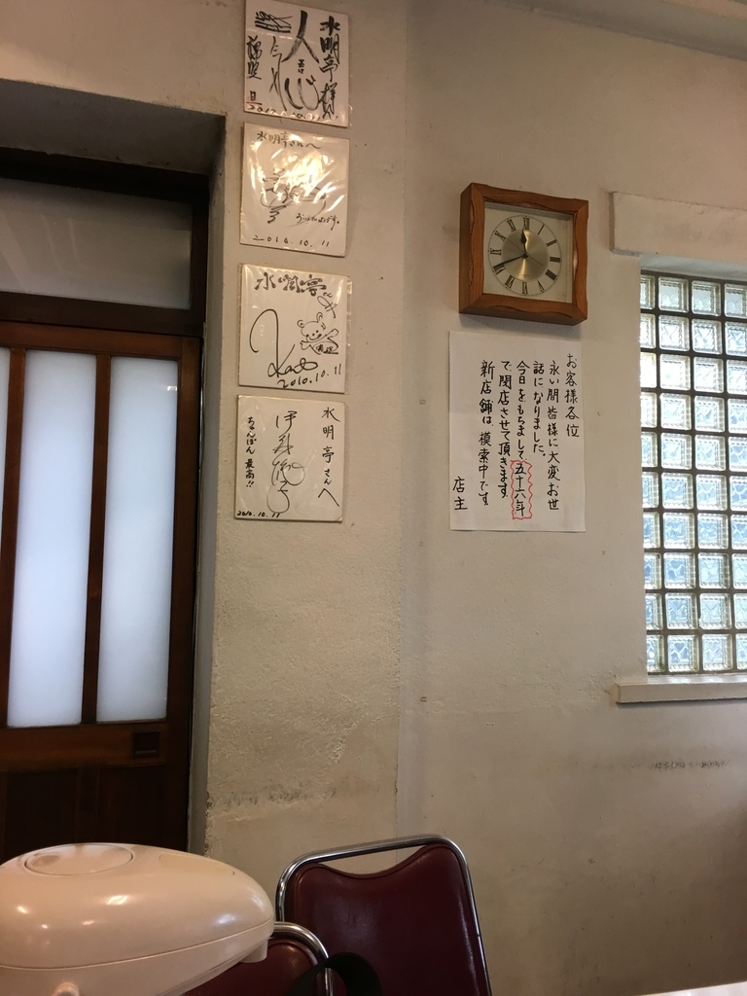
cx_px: 374
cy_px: 498
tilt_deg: +5.2
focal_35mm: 29
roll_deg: -0.1
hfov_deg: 48.2
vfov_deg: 61.7
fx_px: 834
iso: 32
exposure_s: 1/15
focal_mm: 4.15
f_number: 2.2
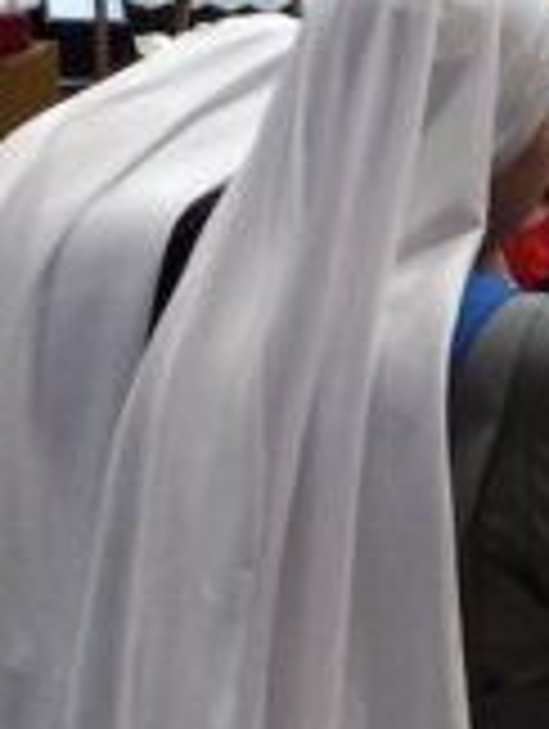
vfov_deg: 10.4
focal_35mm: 190
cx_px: 765
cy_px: 574
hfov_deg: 7.7
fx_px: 4007
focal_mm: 3.94
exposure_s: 1/40
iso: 250
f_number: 1.8
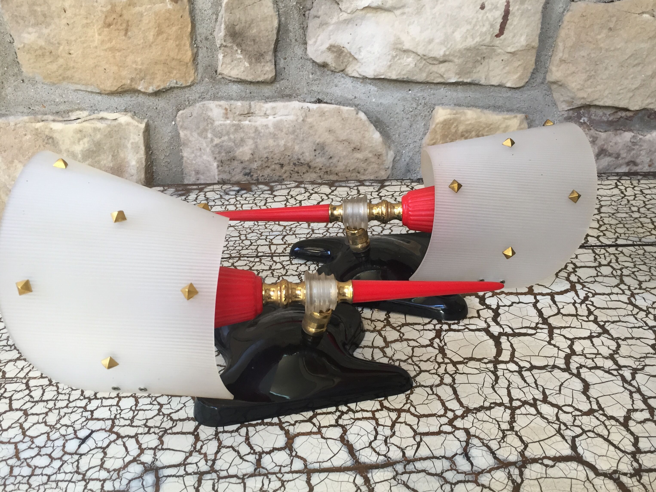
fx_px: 587
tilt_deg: -31.6
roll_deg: +1.1
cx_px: 337
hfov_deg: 58.3
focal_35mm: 31
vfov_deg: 45.4
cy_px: 260
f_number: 2.2
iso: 40
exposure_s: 1/33
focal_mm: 4.15
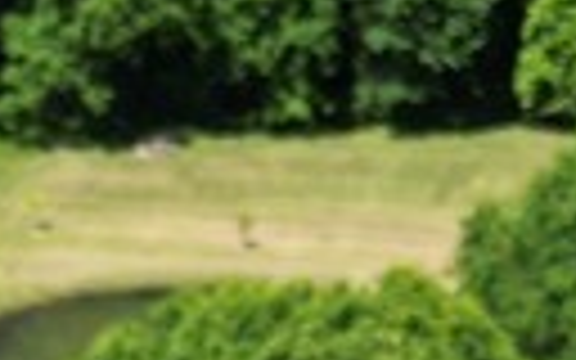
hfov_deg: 10.3
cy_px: 819
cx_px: 310
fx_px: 3187
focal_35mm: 203
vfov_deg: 6.2
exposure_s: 1/2000
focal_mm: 6.72
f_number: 1.7
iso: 100
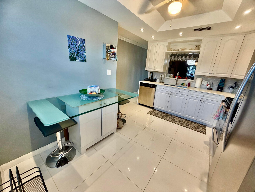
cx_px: 128
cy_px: 96
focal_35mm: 14
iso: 200
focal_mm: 2.22
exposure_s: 1/120
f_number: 2.2
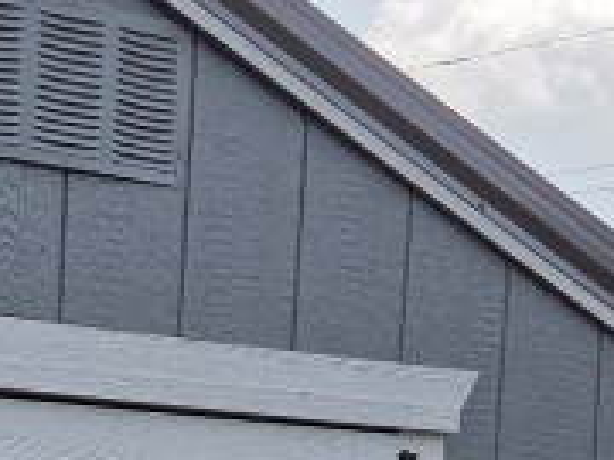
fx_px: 2324
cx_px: -341
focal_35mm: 131
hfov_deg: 14.0
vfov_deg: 10.3
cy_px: 978
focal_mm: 5.4
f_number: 1.8
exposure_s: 1/4274
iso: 80
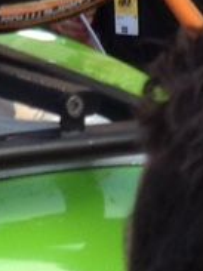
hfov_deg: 6.0
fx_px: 1918
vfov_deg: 7.8
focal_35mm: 245
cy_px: -240
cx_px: -86
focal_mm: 4.28
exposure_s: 1/480
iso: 50
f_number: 2.4
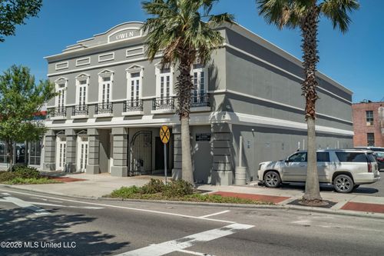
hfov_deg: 54.5
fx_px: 373
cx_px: 192
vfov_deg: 37.8
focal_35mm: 35
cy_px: 128
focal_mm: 35
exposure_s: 1/125
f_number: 13
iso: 100
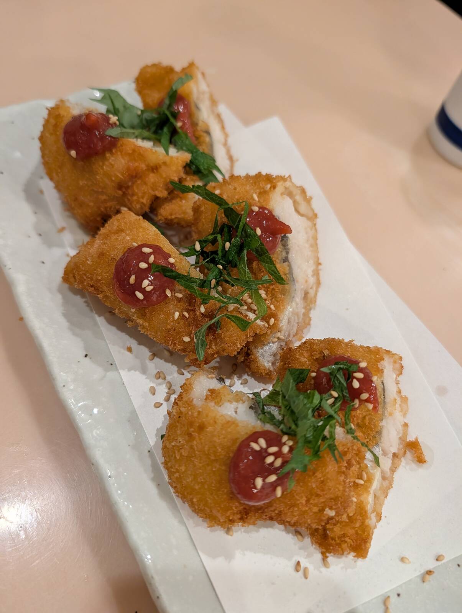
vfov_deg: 71.5
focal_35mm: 24
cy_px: 306
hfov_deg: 56.9
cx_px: 231
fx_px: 426
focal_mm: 6.9
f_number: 1.68
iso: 97
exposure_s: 1/100
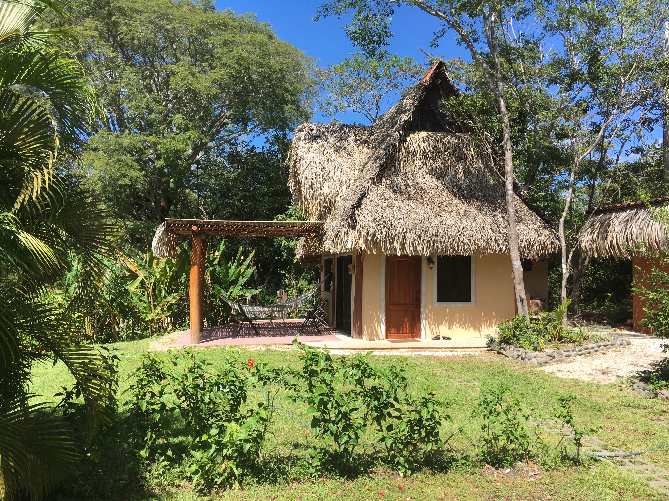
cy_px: 250
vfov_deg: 48.2
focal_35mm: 29
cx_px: 334
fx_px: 560
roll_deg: -1.7
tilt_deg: +2.2
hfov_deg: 61.7
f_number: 2.2
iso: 25
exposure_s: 1/1026
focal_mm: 4.15
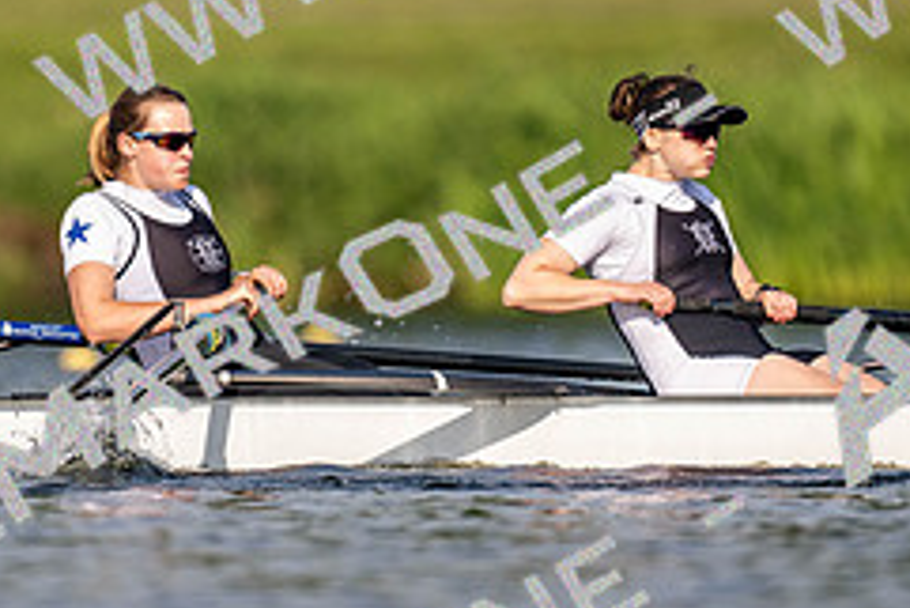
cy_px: 130
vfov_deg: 1.0
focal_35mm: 1446
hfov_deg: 1.4
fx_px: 36572
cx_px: 502
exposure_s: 1/2500
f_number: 4
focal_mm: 600
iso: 250
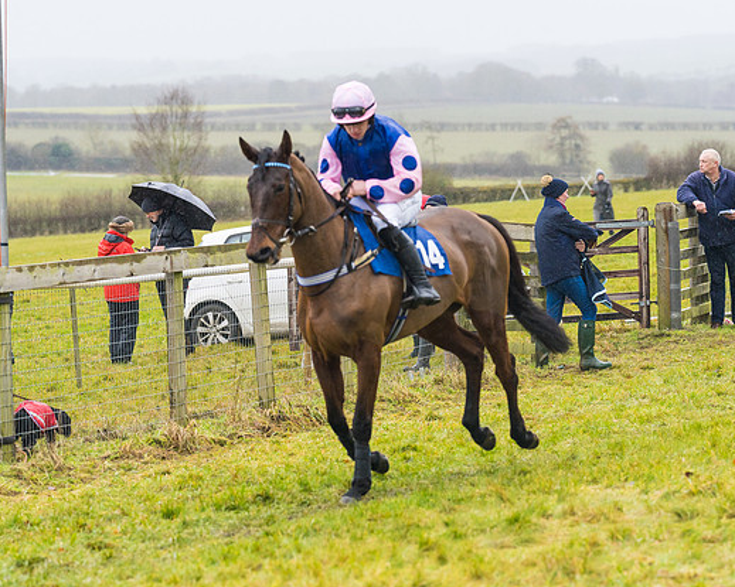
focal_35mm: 175
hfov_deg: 11.0
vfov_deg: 8.8
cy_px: 329
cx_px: 371
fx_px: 3806
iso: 800
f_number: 4
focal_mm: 135
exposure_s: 1/1000
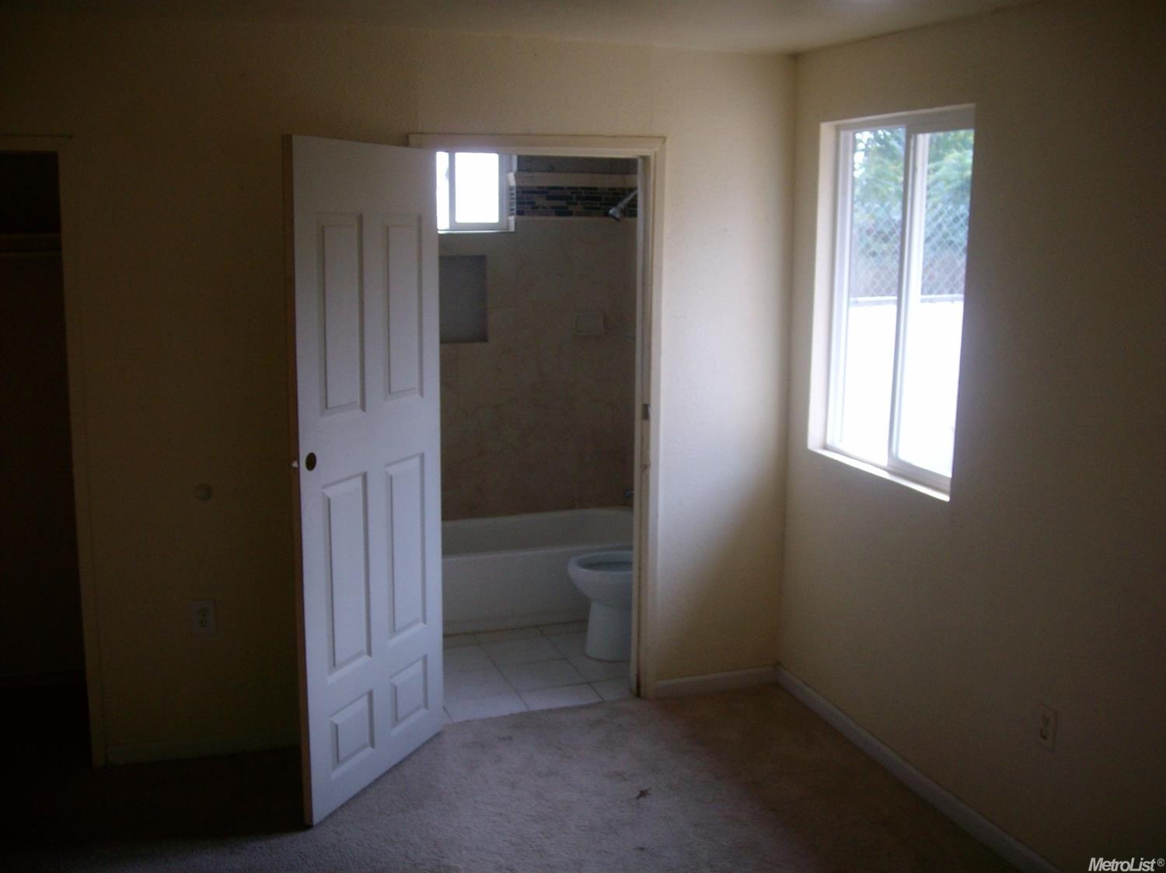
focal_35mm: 35
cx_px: 583
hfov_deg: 52.6
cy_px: 436
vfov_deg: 40.7
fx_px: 1179
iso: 80
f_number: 2.8
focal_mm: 5.8
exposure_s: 1/47.7
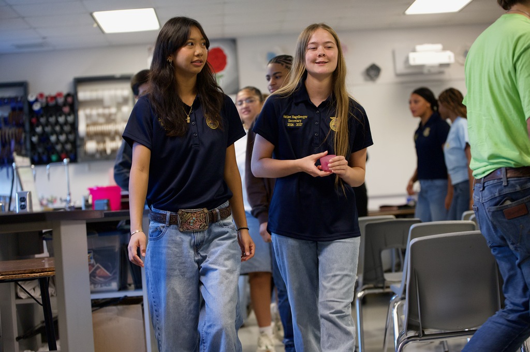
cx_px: 265
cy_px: 176
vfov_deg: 19.4
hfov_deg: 28.9
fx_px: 1030
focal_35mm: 70
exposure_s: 1/320
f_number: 2.8
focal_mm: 70
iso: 2500
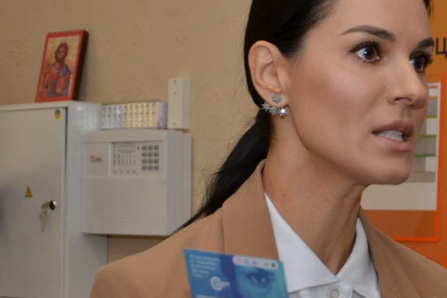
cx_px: 418
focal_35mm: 110
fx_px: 1367
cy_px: 205
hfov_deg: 18.2
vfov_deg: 12.4
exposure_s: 1/250
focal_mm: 35
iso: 640
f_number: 4.5
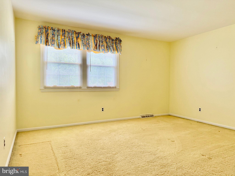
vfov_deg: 56.8
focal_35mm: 24
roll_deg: -0.2
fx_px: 163
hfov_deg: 71.6
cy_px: 88
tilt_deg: -1.4
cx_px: 118
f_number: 1.78
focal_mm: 6.76
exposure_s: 1/202
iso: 200
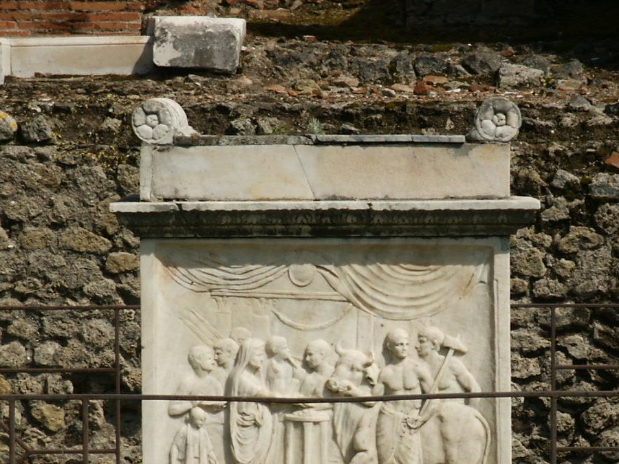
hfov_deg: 8.0
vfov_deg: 6.0
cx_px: 383
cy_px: 390
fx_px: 4417
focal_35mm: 247
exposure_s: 1/350
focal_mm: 28.22
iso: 64
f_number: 8
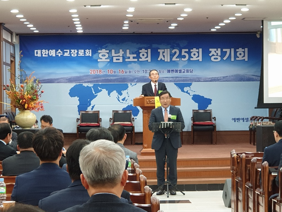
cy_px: 106
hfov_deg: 36.8
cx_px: 141
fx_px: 424
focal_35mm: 52
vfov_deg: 28.0
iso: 200
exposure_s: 1/24
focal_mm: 6
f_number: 2.4
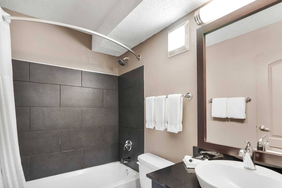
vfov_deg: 67.1
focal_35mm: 18
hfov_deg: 90.0
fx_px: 141
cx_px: 145
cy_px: 104
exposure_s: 1/2.5
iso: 400
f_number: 8
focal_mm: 14
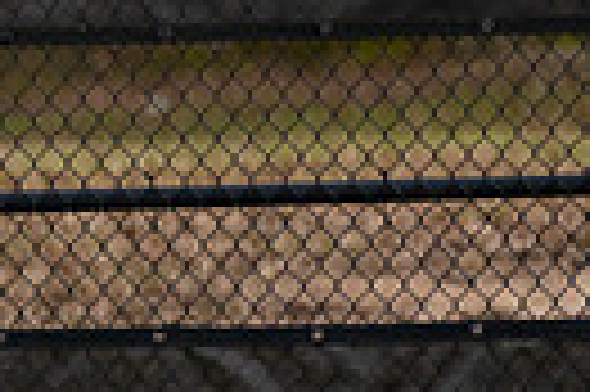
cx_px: -498
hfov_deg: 1.5
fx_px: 22245
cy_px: 481
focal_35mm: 1359
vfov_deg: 1.0
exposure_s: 1/1600
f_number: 5.6
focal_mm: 300
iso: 640
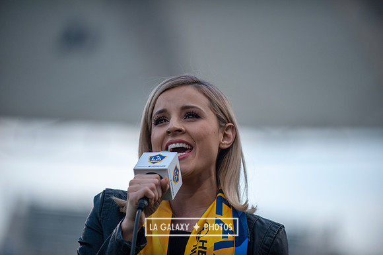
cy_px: 128
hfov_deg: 10.3
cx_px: 192
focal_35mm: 200
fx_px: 2126
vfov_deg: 6.9
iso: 250
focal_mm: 200
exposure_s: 1/1250
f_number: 2.8
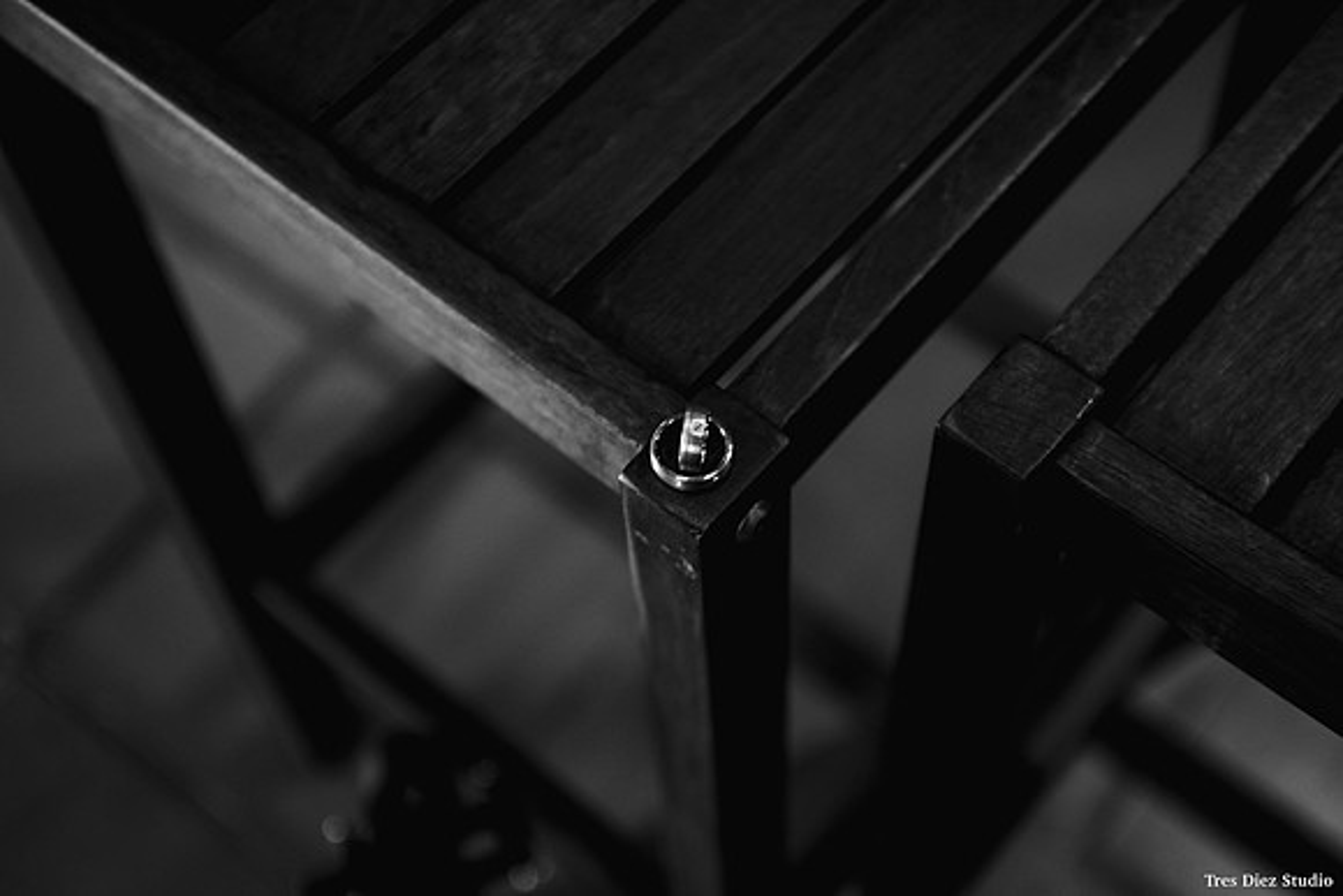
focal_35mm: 58
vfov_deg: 23.4
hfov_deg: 34.5
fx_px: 2164
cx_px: 672
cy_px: 448
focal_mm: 58
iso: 1250
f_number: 2.8
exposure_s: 1/160
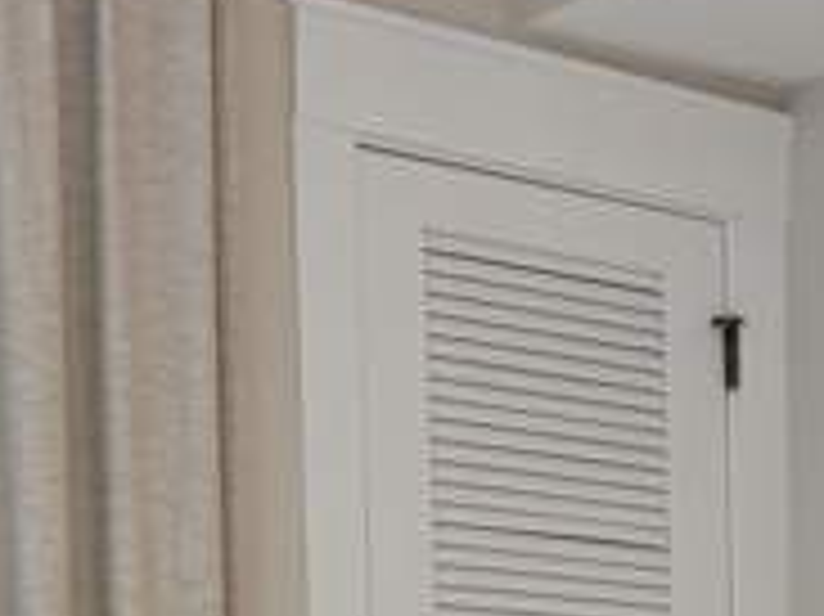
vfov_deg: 12.5
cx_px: 1139
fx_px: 2498
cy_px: 1210
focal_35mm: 105
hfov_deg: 17.3
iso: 160
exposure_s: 1/60
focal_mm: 6.76
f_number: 1.78
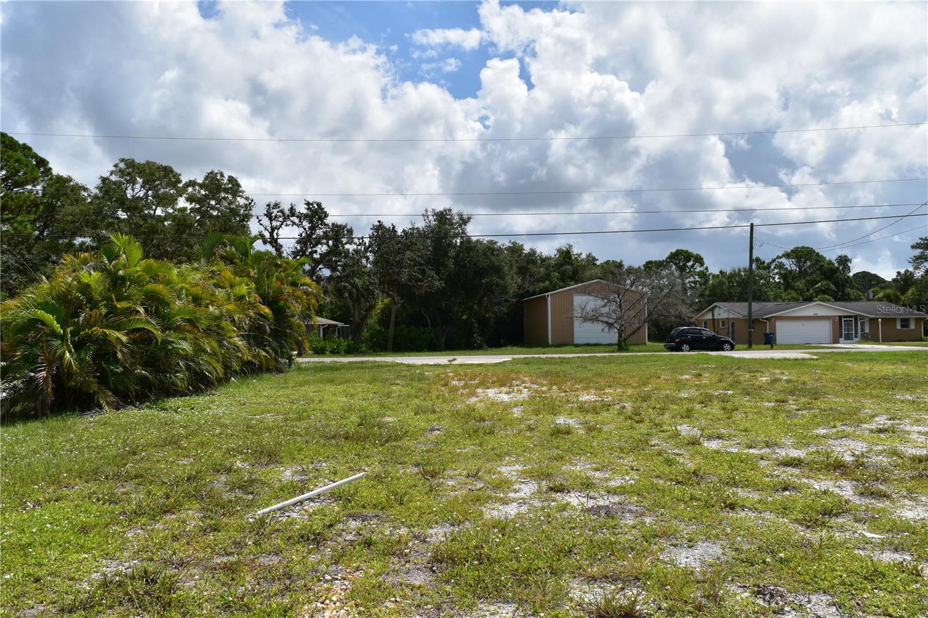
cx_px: 464
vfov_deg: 47.9
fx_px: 696
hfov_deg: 67.4
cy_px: 309
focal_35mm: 27
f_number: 11
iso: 250
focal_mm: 18
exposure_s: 1/500
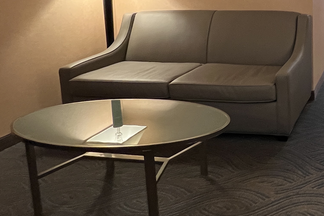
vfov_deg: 34.4
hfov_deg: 43.4
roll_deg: -0.4
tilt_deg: -6.2
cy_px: 14
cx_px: 341
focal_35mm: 36
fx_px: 324
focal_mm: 1.57
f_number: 1.8
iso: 500
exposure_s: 1/60
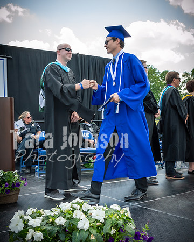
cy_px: 119
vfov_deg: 46.4
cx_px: 104
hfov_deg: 37.8
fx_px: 283
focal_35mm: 39
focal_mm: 17
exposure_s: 1/200
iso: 200
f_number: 7.1
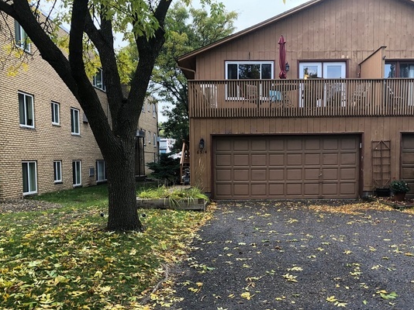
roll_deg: +2.3
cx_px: 238
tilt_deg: -4.0
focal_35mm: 35
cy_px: 192
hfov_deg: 52.4
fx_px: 418
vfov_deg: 40.4
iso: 64
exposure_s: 1/120
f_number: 1.8
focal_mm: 3.99
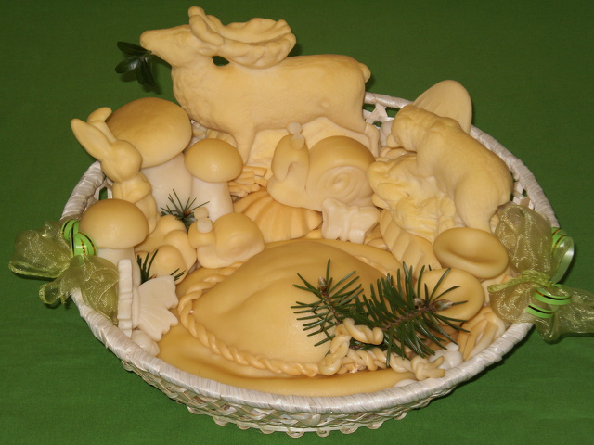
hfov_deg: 22.8
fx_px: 1476
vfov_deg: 17.2
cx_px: 297
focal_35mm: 86
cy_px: 222
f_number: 5.1
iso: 100
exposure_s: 1/50
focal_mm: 14.3
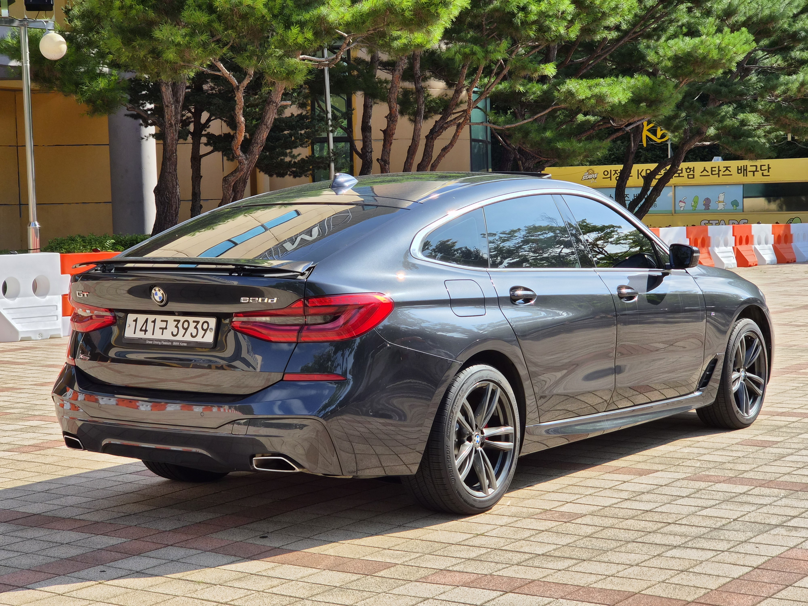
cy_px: 303
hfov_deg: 28.2
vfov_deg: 21.3
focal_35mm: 69
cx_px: 404
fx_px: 1611
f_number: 2.4
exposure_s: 1/798
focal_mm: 7
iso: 25
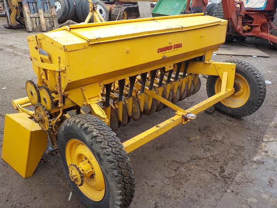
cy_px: 104
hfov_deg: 60.0
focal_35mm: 30
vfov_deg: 46.8
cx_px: 138
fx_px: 240
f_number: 3.3
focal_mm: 4.1
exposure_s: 1/250
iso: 125
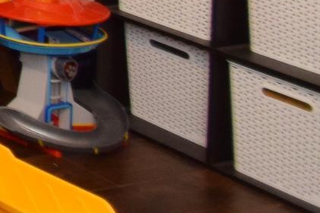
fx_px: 950
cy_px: -354
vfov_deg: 10.4
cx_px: -672
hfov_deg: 11.0
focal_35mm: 107
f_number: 4.8
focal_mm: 10
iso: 800
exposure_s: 1/90
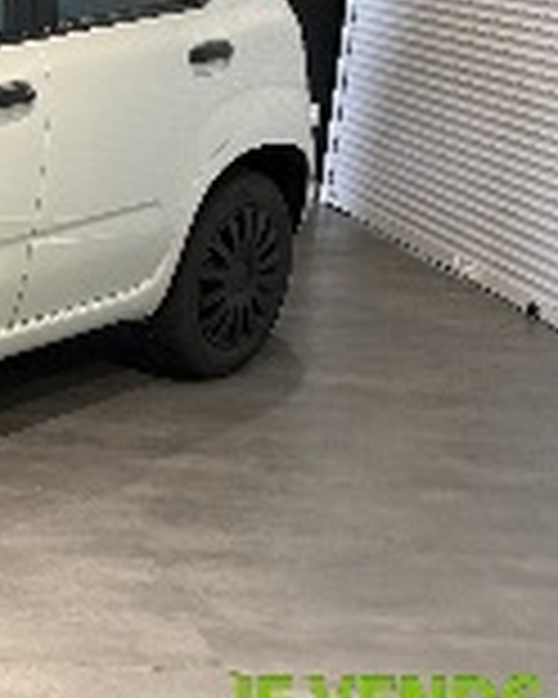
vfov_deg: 27.4
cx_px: -369
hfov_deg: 18.7
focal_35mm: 68
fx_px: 1404
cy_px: 144
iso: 320
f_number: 1.6
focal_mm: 5.96
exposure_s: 1/50
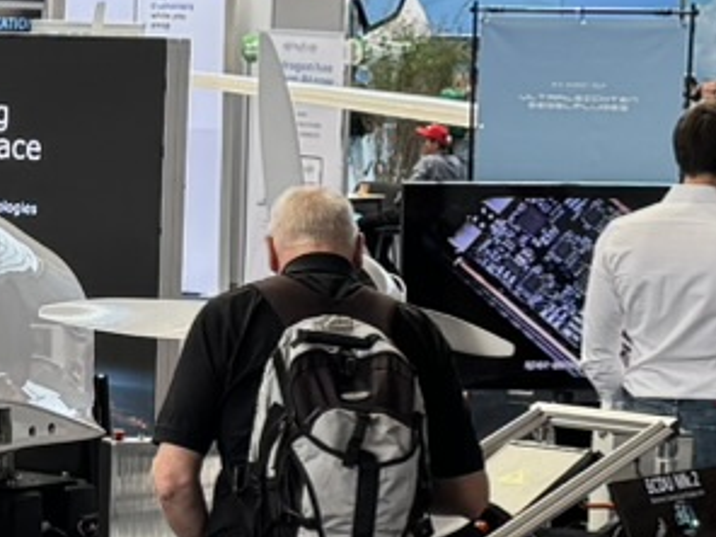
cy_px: 314
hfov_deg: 11.7
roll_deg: -0.7
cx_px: -77
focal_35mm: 166
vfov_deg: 8.9
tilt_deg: -4.0
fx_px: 3434
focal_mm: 6.76
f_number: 1.78
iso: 80
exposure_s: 1/100
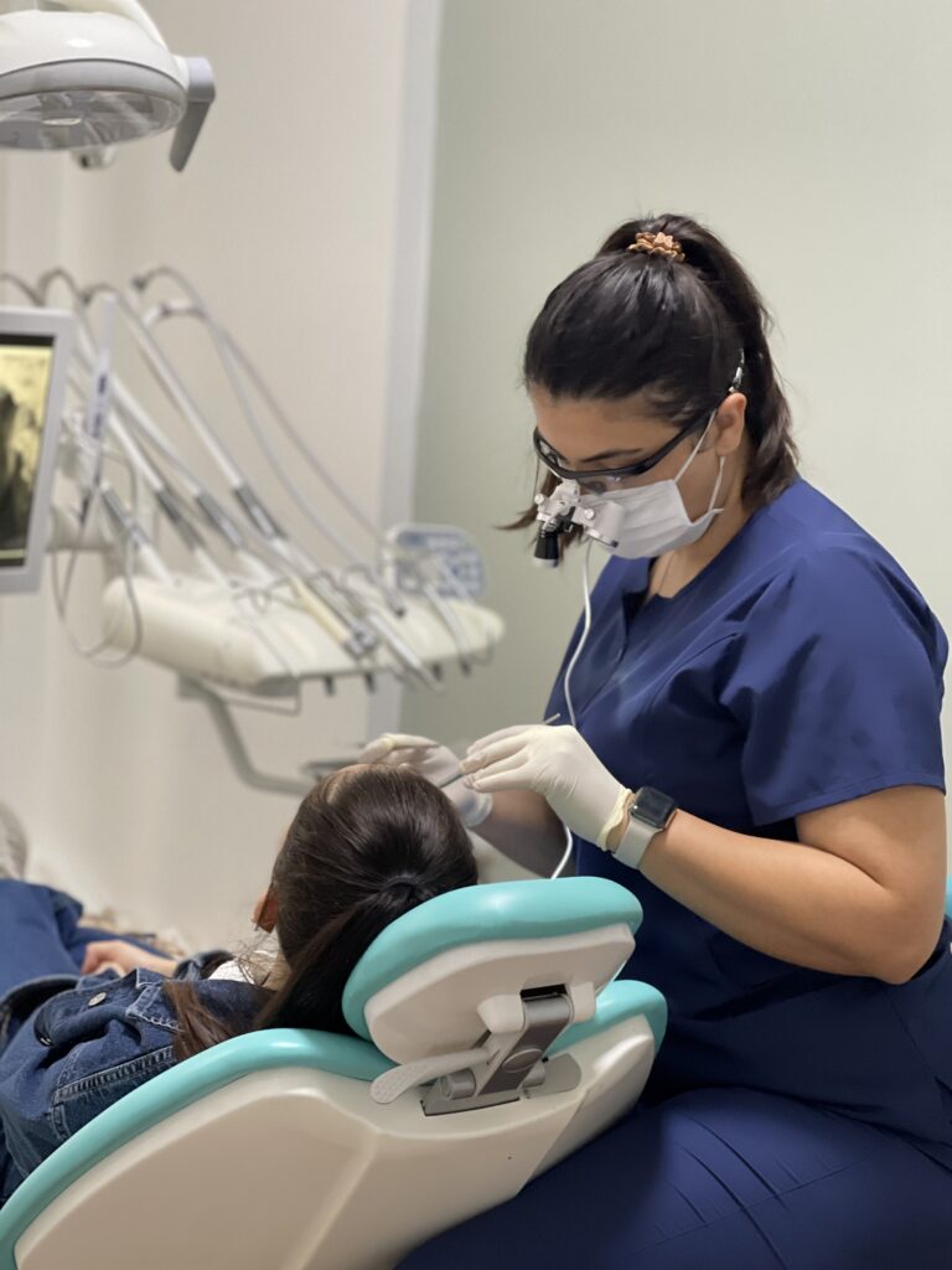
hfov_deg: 22.9
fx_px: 2347
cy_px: 635
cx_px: 476
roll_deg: -3.7
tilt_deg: -8.1
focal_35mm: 64
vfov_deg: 30.3
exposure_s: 1/40
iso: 320
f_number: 2.2
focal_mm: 7.5
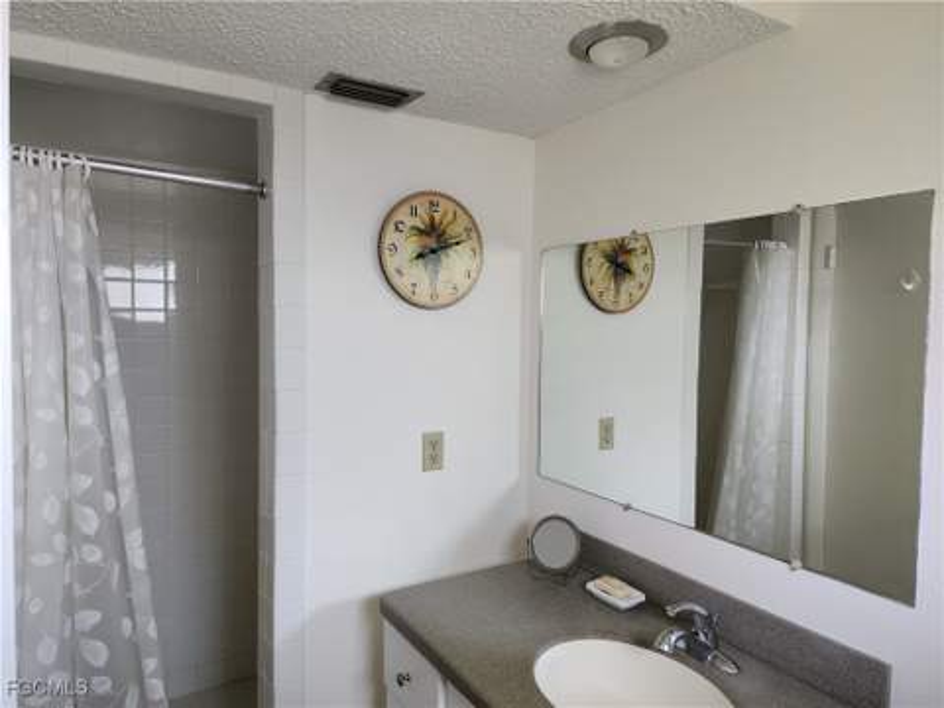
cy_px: 354
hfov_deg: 73.9
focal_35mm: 23
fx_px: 627
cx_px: 472
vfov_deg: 58.9
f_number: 1.8
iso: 1000
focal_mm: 6.4
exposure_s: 1/120
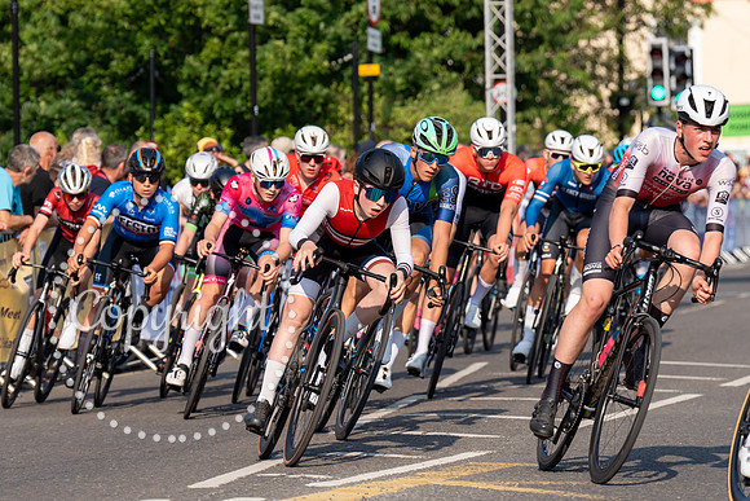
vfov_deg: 6.1
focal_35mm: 225
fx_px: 4687
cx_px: 369
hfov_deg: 9.1
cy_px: 208
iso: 160
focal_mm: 131
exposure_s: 1/1000
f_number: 4
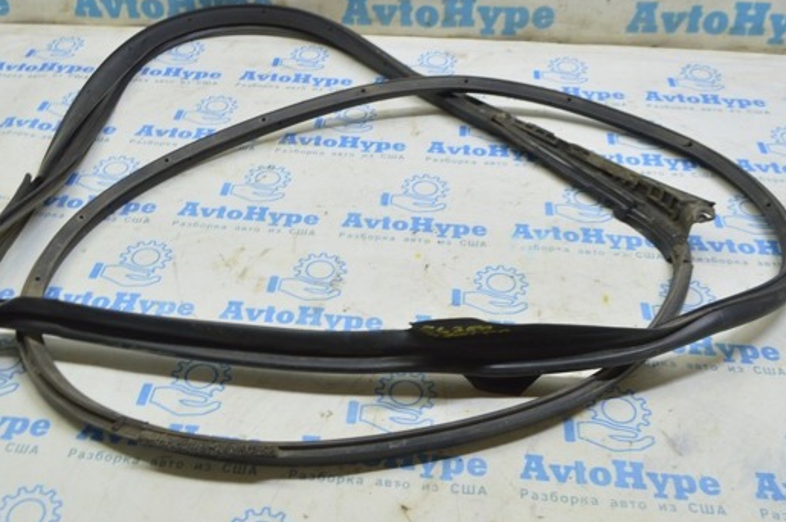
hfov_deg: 47.4
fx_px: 894
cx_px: 346
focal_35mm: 41
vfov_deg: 32.4
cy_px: 208
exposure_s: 1/20
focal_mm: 22
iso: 400
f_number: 5.6
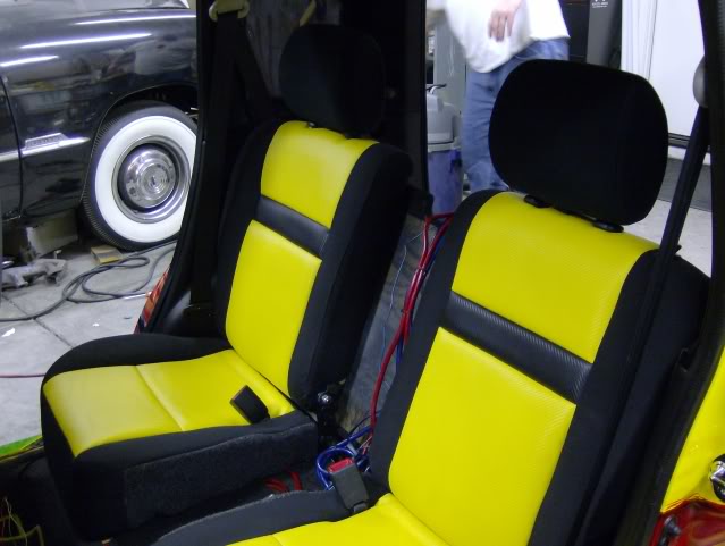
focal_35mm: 36
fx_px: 755
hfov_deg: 51.3
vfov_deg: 39.7
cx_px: 362
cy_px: 273
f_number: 2.8
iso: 200
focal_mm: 6
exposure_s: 1/6.76
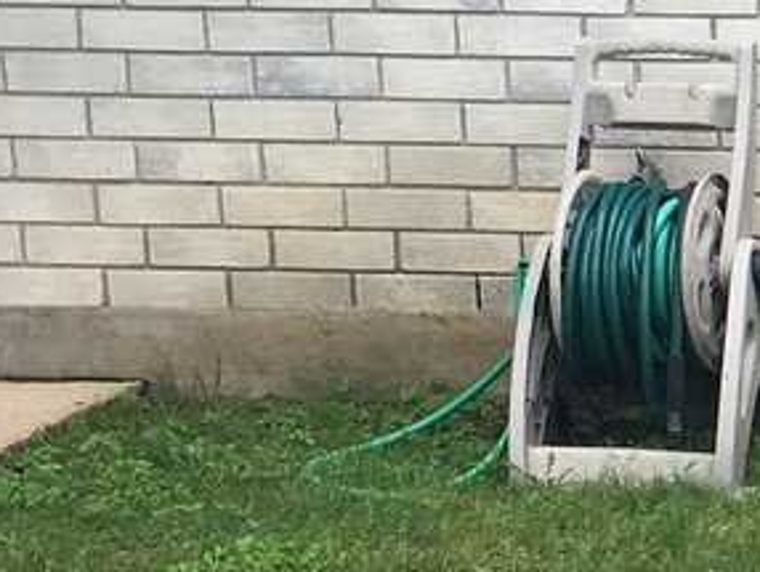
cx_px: 1390
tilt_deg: -12.8
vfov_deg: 9.1
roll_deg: -0.7
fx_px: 3560
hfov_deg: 11.3
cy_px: 529
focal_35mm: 162
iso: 25
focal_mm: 4.15
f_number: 2.2
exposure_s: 1/646
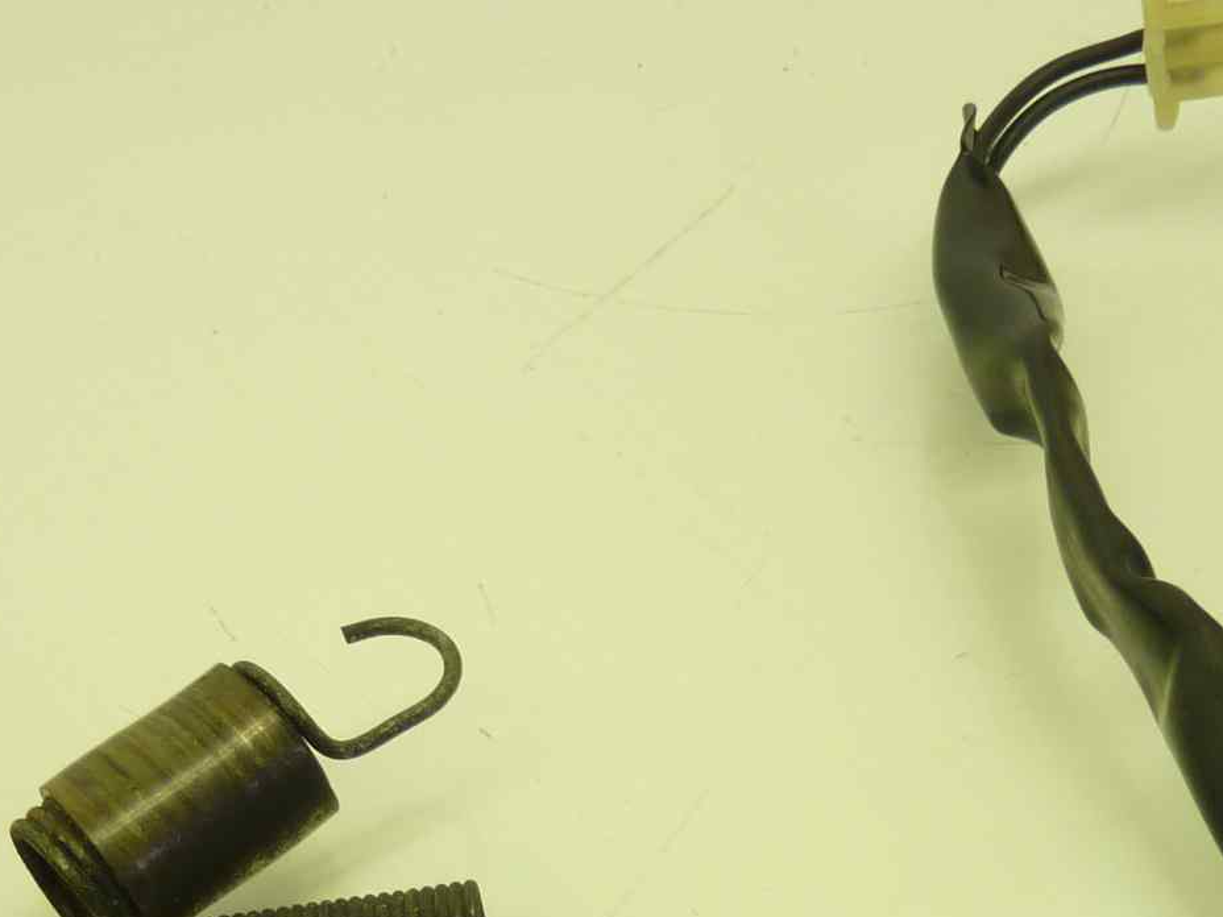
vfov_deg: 20.1
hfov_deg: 28.1
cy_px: 1074
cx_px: 698
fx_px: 2438
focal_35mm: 69
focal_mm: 4.1
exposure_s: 1/30
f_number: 3.3
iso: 80
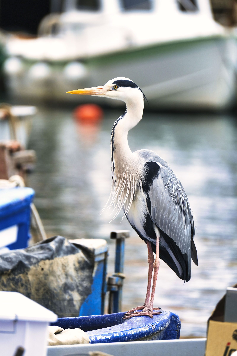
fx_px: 5925
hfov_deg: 2.3
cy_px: 178
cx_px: 118
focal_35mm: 600
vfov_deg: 3.4
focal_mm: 400
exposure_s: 1/500
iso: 250
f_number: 5.6
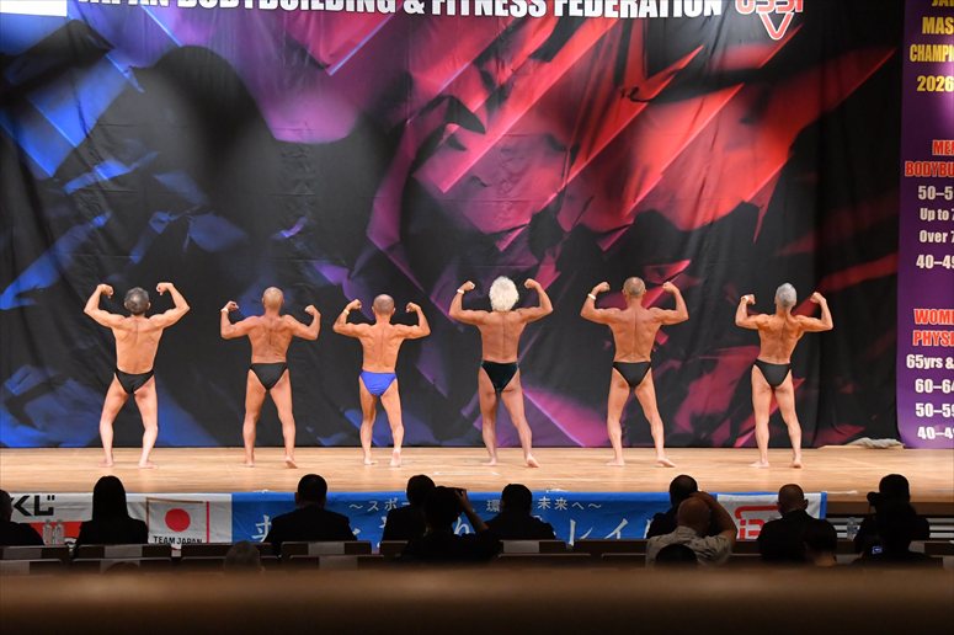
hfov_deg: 20.0
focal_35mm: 102
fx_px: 2702
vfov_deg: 13.4
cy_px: 318
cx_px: 477
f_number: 5.6
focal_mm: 68
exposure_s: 1/400
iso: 6400
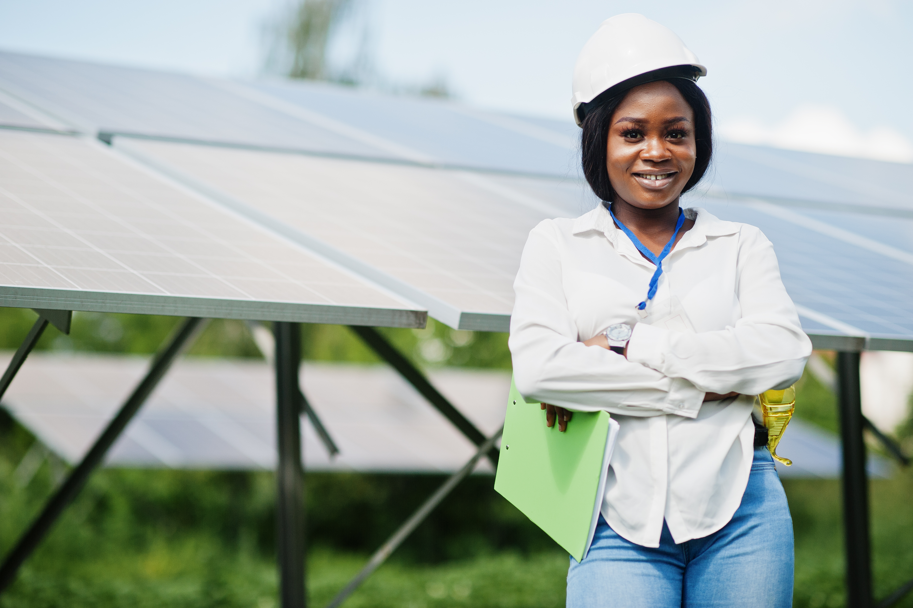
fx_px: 2154
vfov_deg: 16.1
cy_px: 304
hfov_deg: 23.9
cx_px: 456
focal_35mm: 85
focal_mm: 85
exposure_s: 1/6400
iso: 200
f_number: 2.2
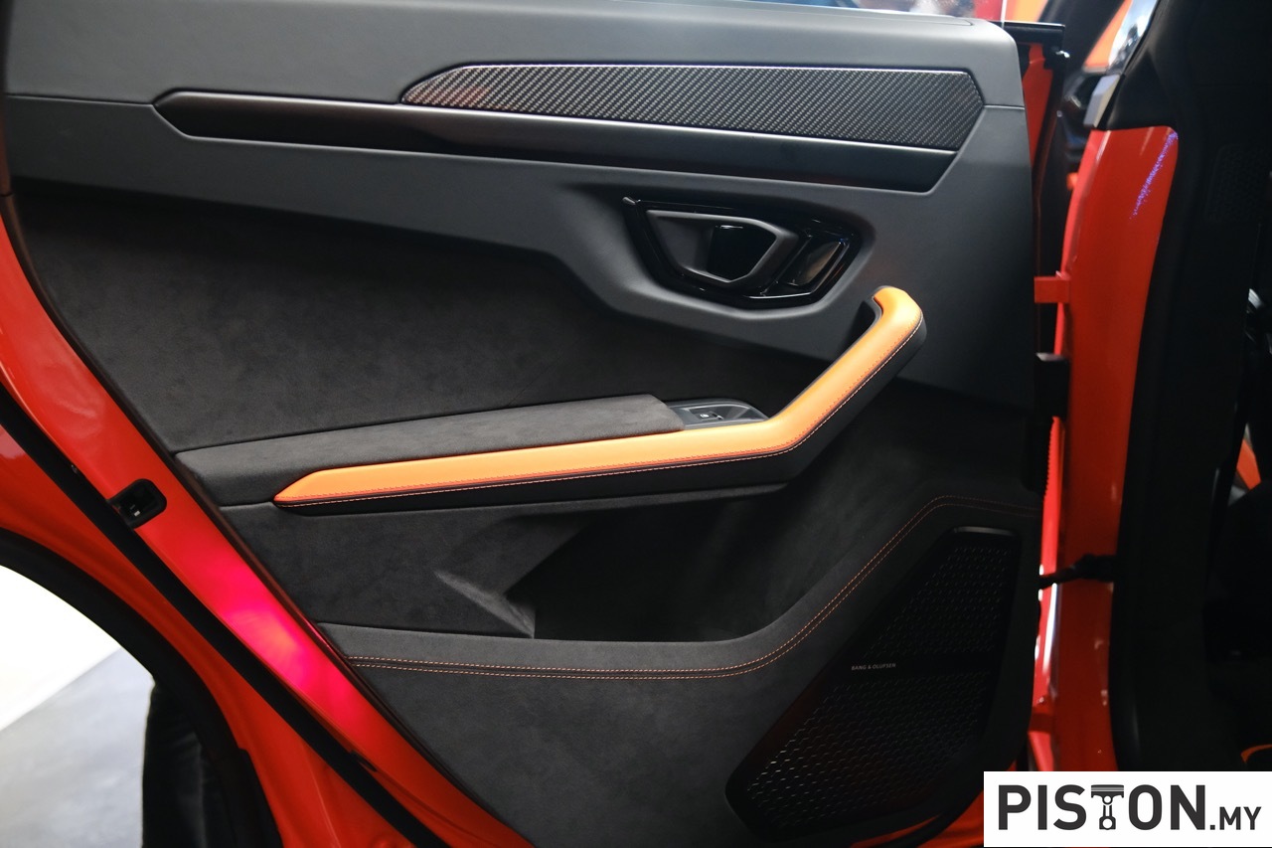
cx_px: 636
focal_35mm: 35
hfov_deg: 54.4
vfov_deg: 37.8
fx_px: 1236
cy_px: 424
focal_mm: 23
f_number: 2.5
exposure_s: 1/125
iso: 4000
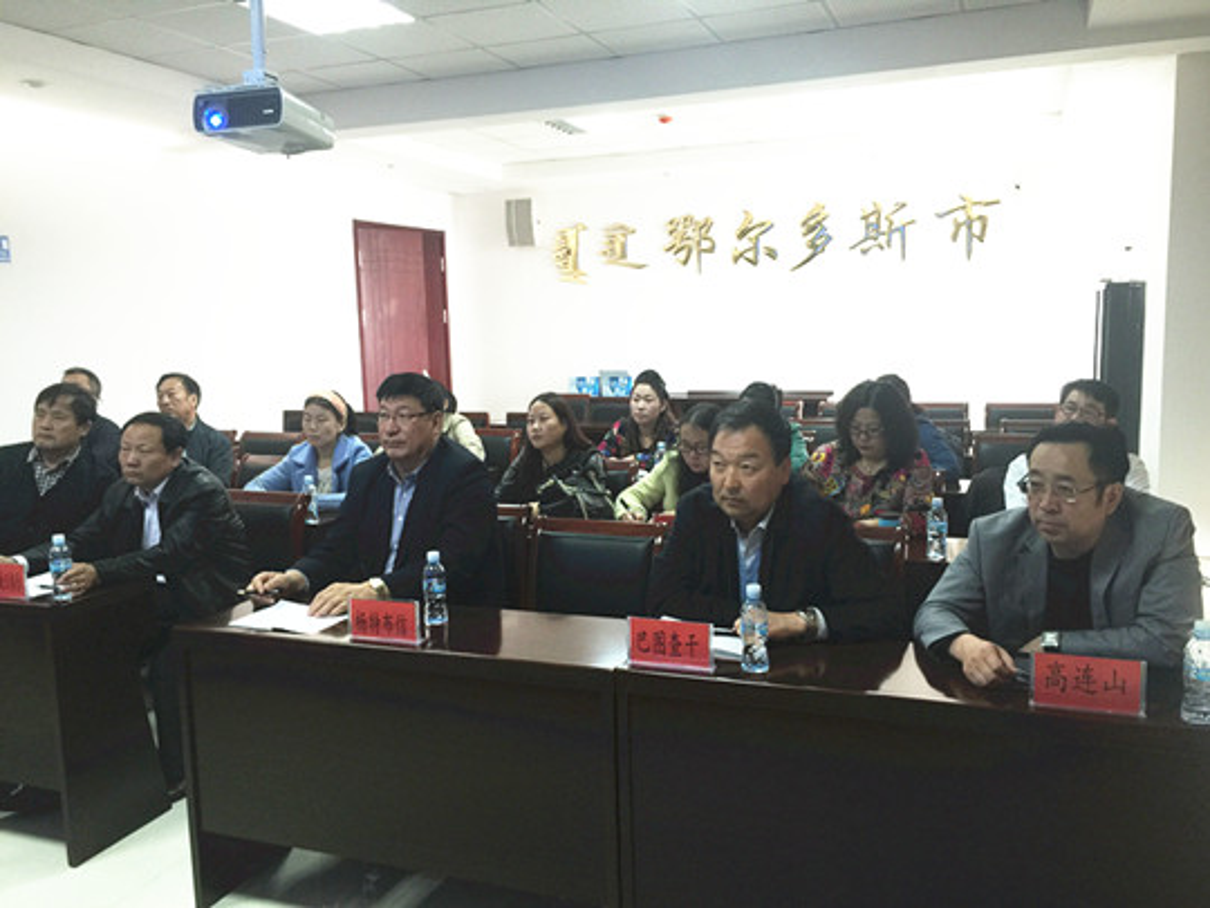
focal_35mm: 29
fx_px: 1014
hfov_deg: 61.7
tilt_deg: -6.9
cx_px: 605
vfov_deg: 48.2
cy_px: 454
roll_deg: +1.7
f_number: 2.2
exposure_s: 1/15
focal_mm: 4.15
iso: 40
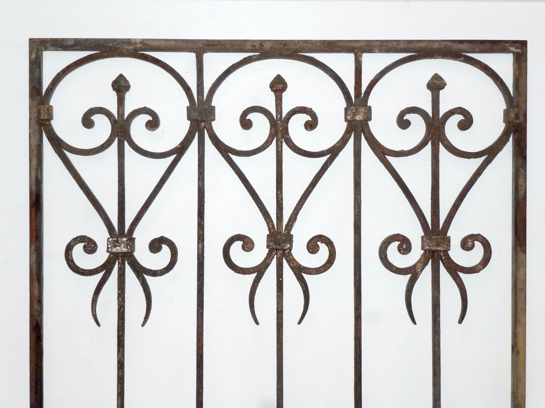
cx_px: 272
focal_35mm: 76
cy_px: 204
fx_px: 1197
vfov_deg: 19.4
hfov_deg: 25.7
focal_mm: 13.6
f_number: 4.7
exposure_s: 1/60
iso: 400
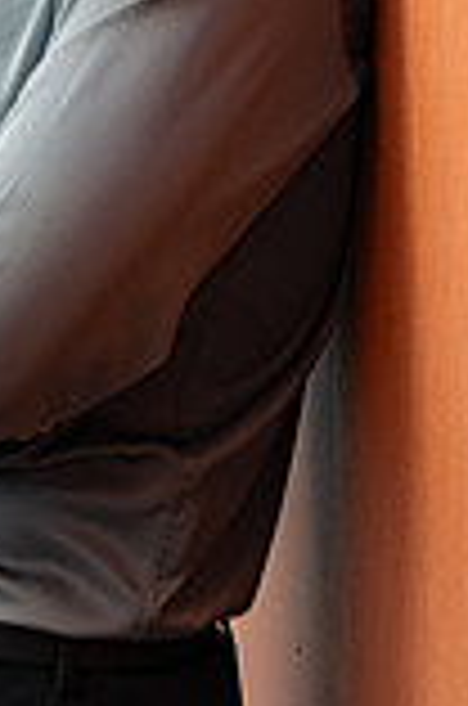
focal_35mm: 273
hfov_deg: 5.0
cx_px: -81
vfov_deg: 7.5
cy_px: -108
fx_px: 5347
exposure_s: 1/80
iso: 800
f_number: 4
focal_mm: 95
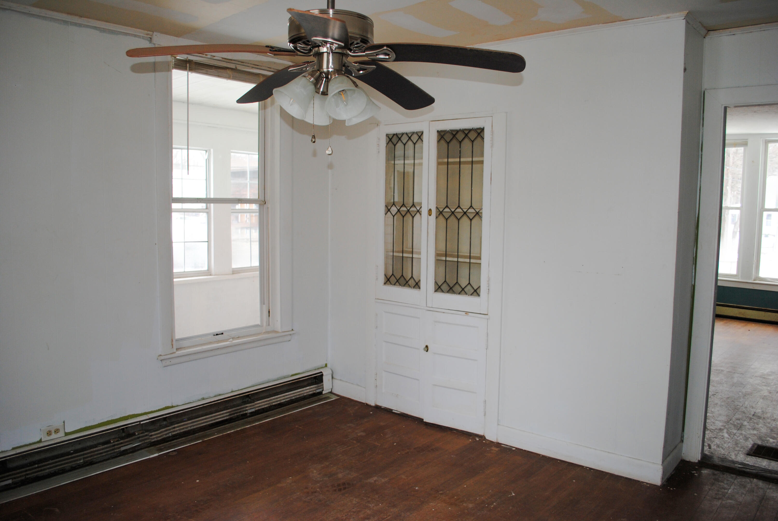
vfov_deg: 48.0
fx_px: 584
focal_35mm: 27
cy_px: 260
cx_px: 389
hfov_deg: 67.3
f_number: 3.5
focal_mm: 18
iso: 200
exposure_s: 1/60
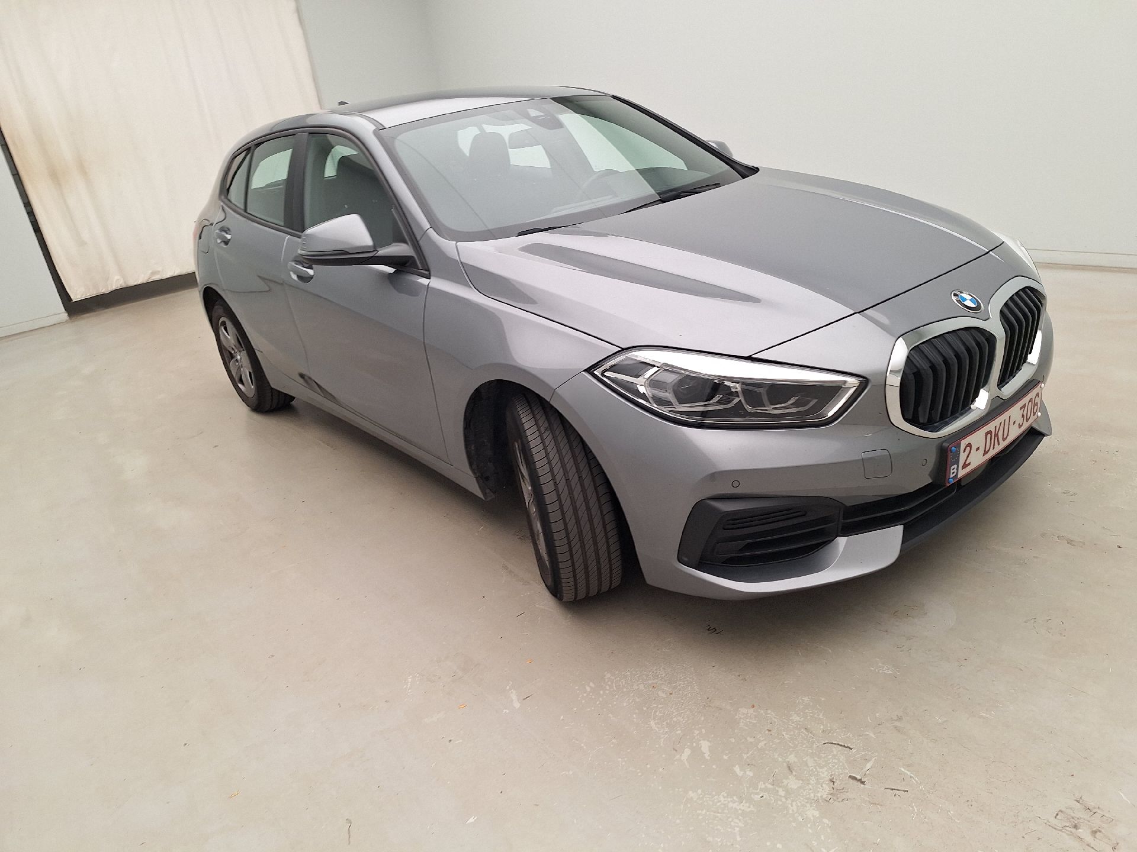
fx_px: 755
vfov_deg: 58.9
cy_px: 426
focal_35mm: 23
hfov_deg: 73.9
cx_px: 568
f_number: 1.8
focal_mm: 5.54
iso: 50
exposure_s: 1/100
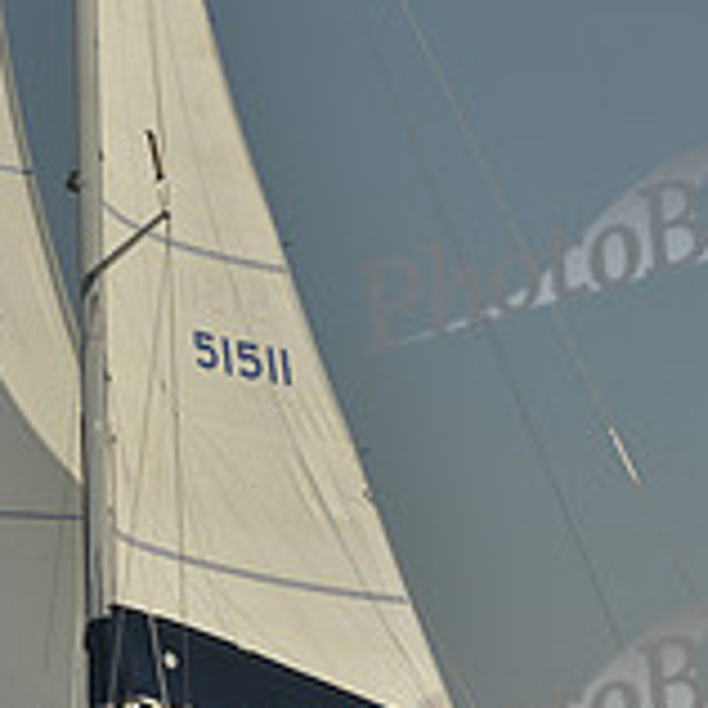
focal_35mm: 218
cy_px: 67
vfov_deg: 8.0
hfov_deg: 8.0
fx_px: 5044
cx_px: 128
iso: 280
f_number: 9
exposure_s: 1/1000
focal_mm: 70
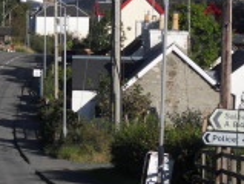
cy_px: 41
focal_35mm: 257
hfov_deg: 7.6
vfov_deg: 5.8
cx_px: -60
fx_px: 1816
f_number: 11.8
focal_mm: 14
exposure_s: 1/180
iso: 80
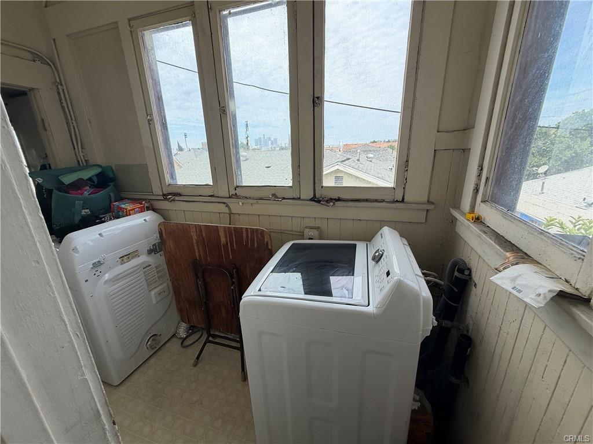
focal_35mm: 14
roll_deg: +2.3
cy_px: 222
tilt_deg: -17.2
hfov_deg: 102.1
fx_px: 240
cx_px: 296
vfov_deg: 85.7
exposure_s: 1/264
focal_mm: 2.22
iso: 50
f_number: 2.2
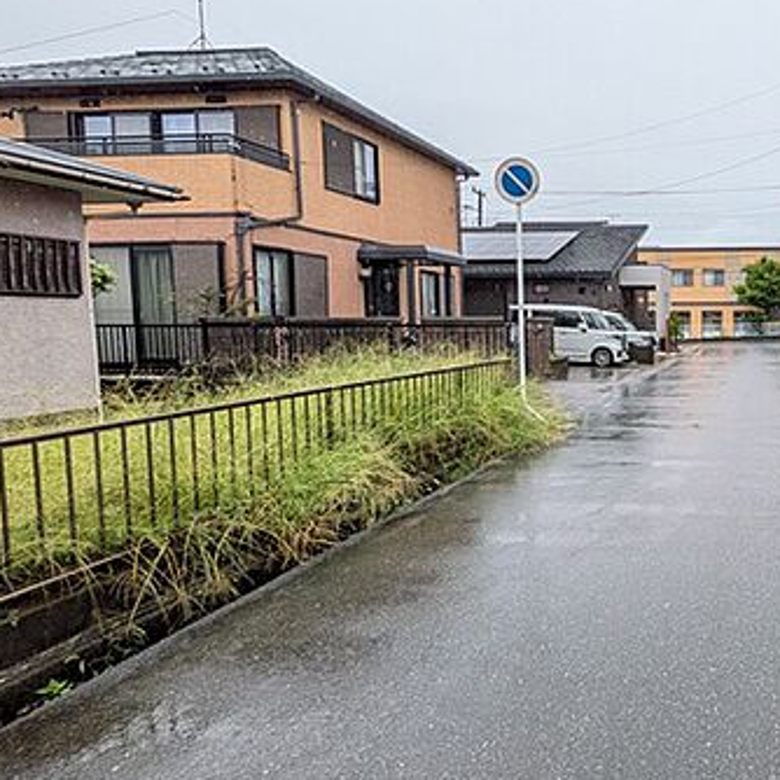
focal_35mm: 23
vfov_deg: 67.2
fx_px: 586
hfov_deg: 57.1
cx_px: 712
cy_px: 361
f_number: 2.2
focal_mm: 1.83
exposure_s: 1/891
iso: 51
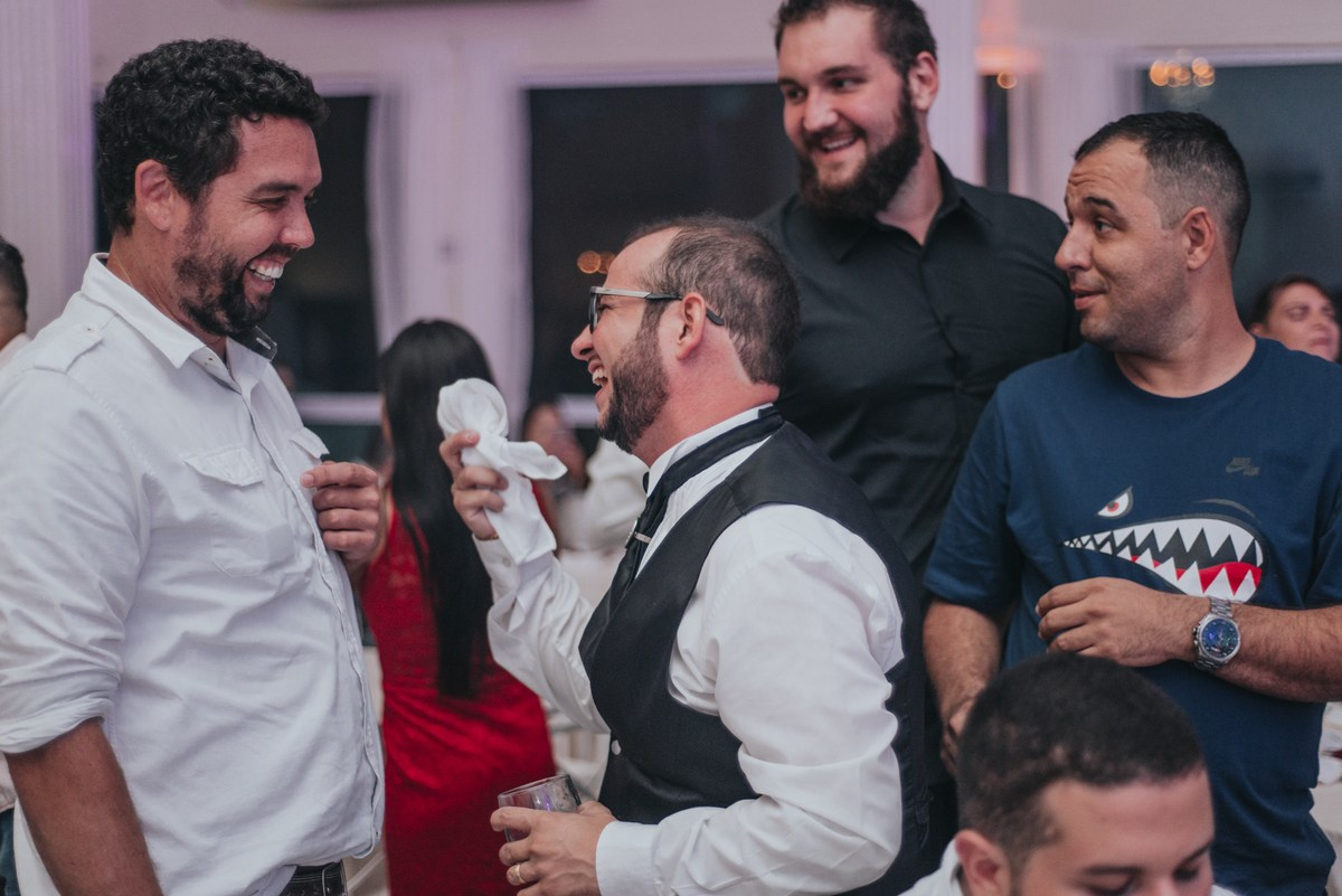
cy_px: 448
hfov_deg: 39.6
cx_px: 671
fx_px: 1864
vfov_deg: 27.0
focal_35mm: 50
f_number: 1.8
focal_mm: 50
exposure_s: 1/200
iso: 1600
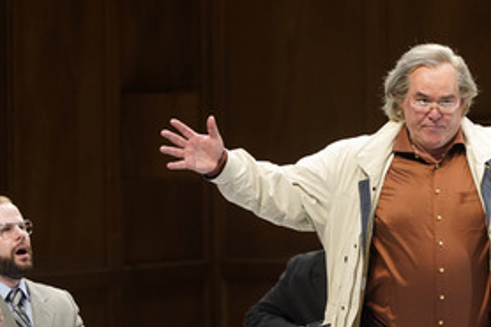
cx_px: 342
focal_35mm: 650
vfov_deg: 2.1
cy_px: 170
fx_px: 8860
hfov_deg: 3.2
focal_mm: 400
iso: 3200
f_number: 6.3
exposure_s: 1/200
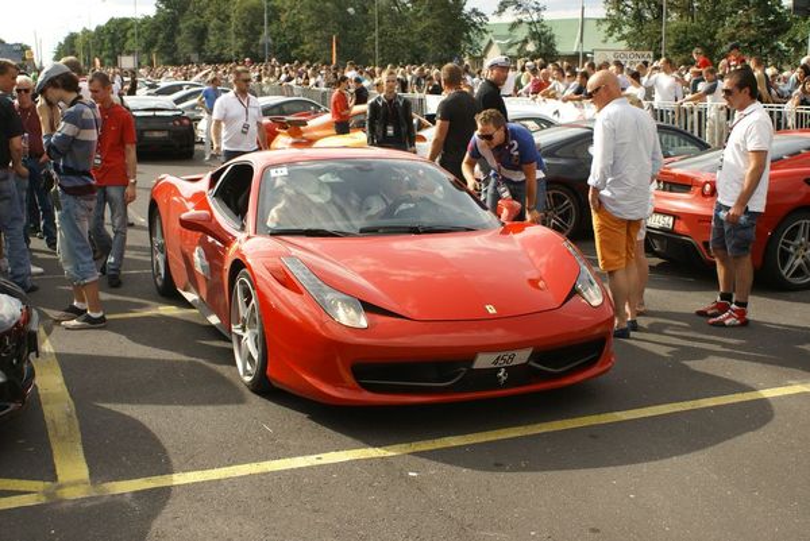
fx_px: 946
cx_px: 405
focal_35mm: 42
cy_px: 270
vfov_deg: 31.9
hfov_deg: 46.4
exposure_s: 1/500
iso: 200
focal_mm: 28
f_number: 5.6
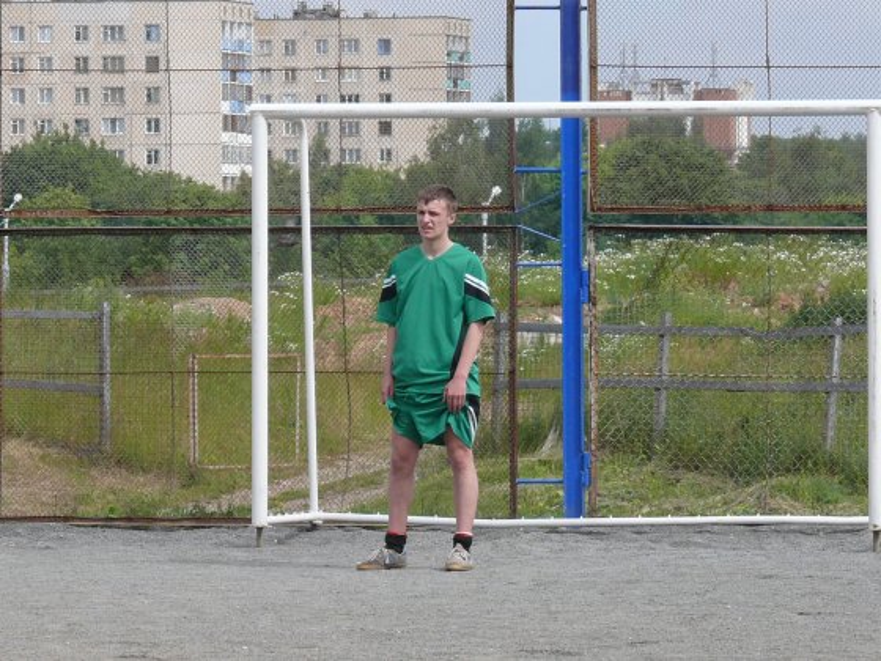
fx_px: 8399
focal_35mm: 330
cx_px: 440
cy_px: 330
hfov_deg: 6.0
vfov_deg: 4.5
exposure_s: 1/400
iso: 100
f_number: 5.6
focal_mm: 39
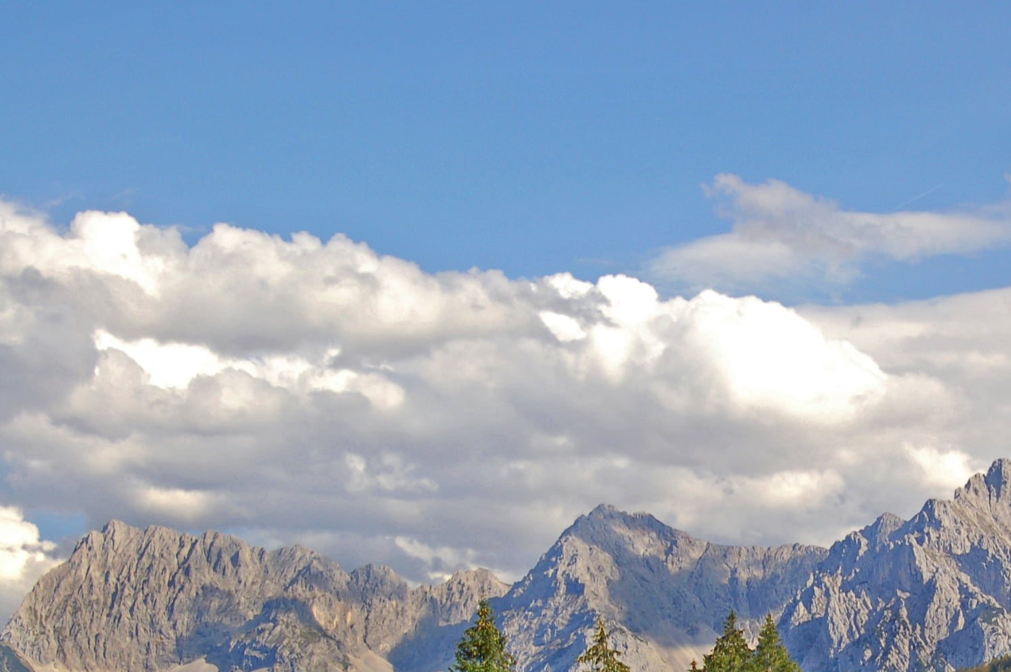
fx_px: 2694
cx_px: 867
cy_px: 627
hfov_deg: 20.9
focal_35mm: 96
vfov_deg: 14.1
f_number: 10
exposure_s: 1/250
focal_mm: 32
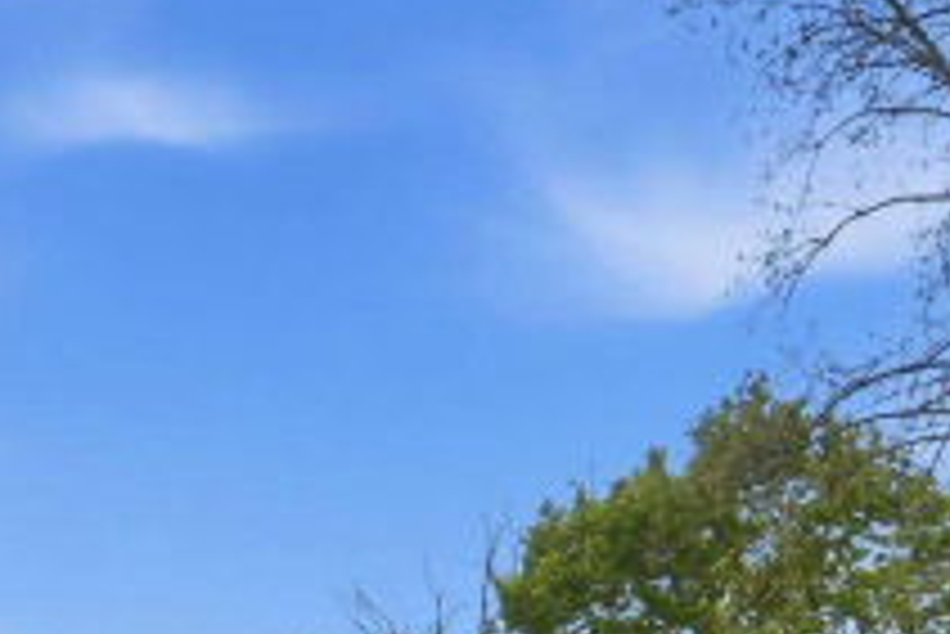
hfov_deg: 29.5
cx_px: 23
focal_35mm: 64
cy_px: 989
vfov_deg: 18.5
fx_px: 1690
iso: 100
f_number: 4
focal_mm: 12
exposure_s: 1/1250
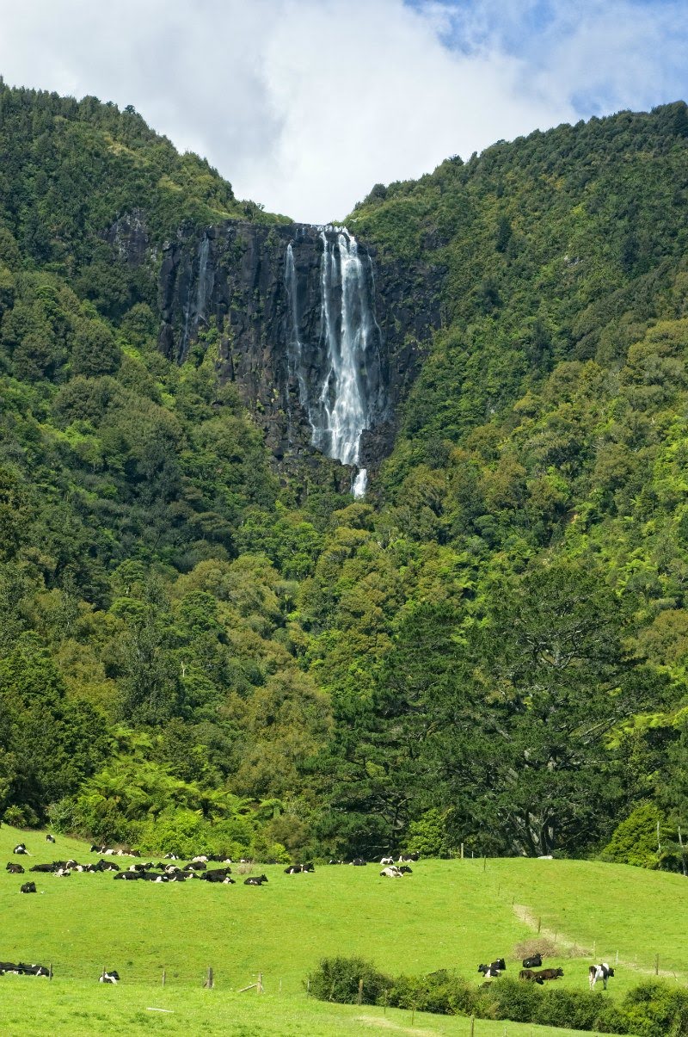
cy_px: 518
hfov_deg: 7.3
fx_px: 5390
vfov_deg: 11.0
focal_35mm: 188
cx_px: 344
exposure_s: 1/20
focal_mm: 125
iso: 100
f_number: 16
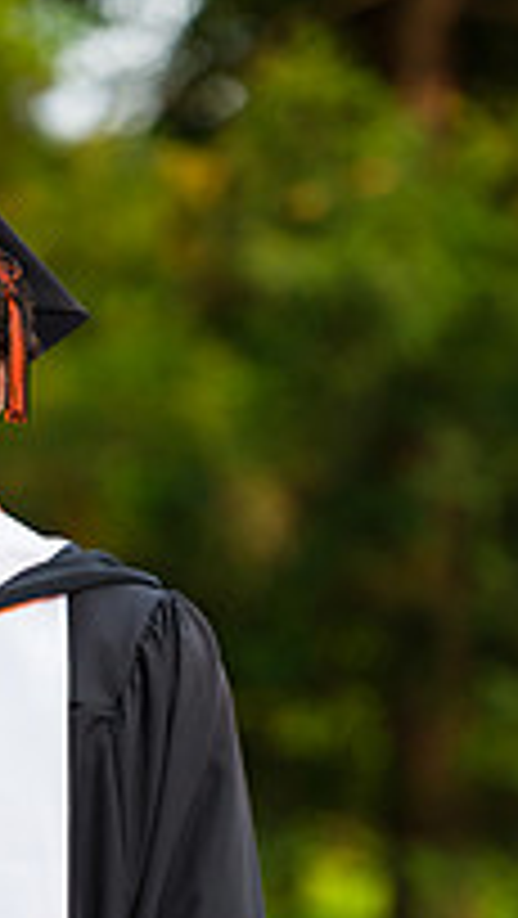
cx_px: -56
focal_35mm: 370
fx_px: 9020
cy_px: 810
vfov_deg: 5.8
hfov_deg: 3.3
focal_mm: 160
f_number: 3.2
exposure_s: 1/640
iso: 200
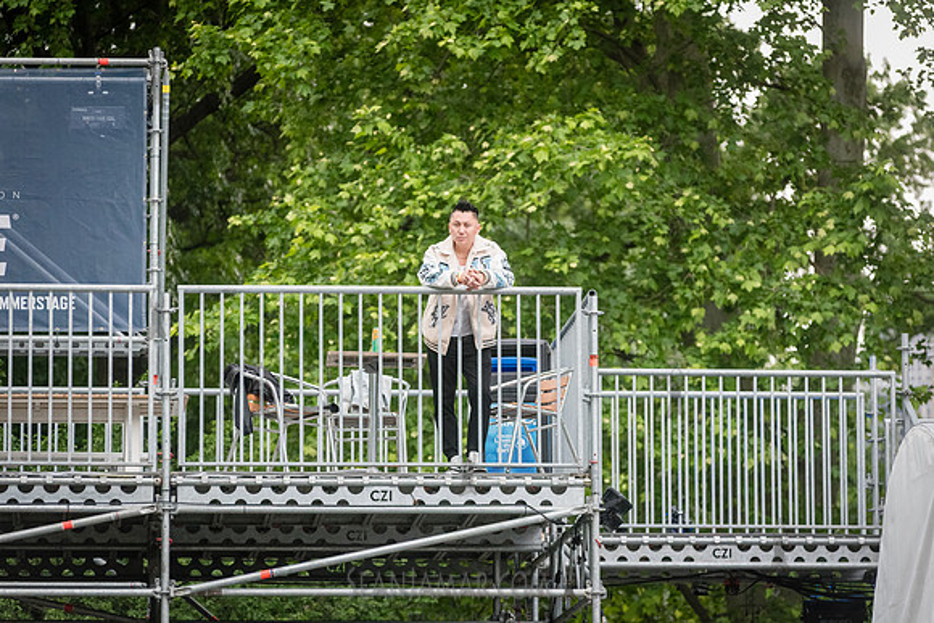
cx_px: 467
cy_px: 312
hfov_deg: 11.9
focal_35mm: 173
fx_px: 4499
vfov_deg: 7.9
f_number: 4.5
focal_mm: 170
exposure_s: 1/1600
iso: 4000
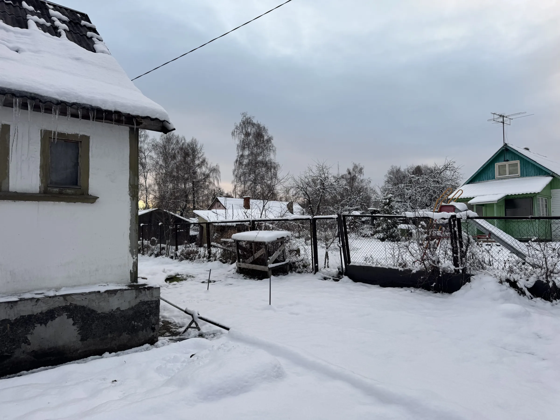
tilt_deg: +0.3
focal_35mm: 24
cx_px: 280
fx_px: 388
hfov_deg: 71.6
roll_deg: +1.2
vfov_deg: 56.8
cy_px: 210
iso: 80
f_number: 1.78
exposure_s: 1/383
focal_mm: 6.76
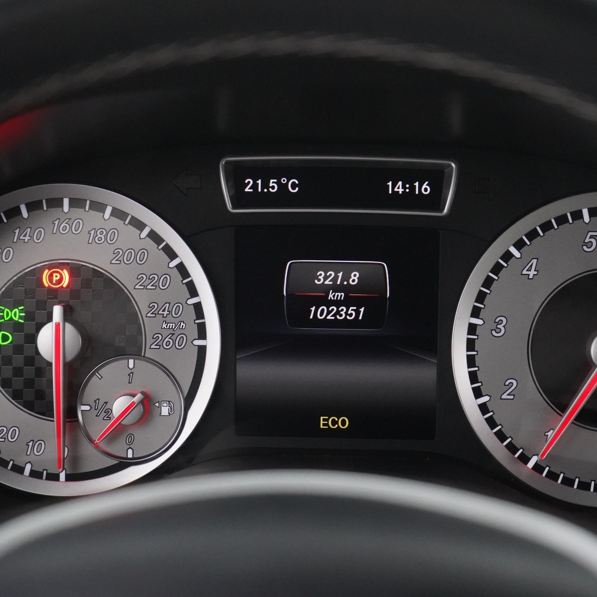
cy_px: 297
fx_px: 1756
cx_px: 328
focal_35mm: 90
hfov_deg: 19.3
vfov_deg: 19.3
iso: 12800
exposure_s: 1/60
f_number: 5.6
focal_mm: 70
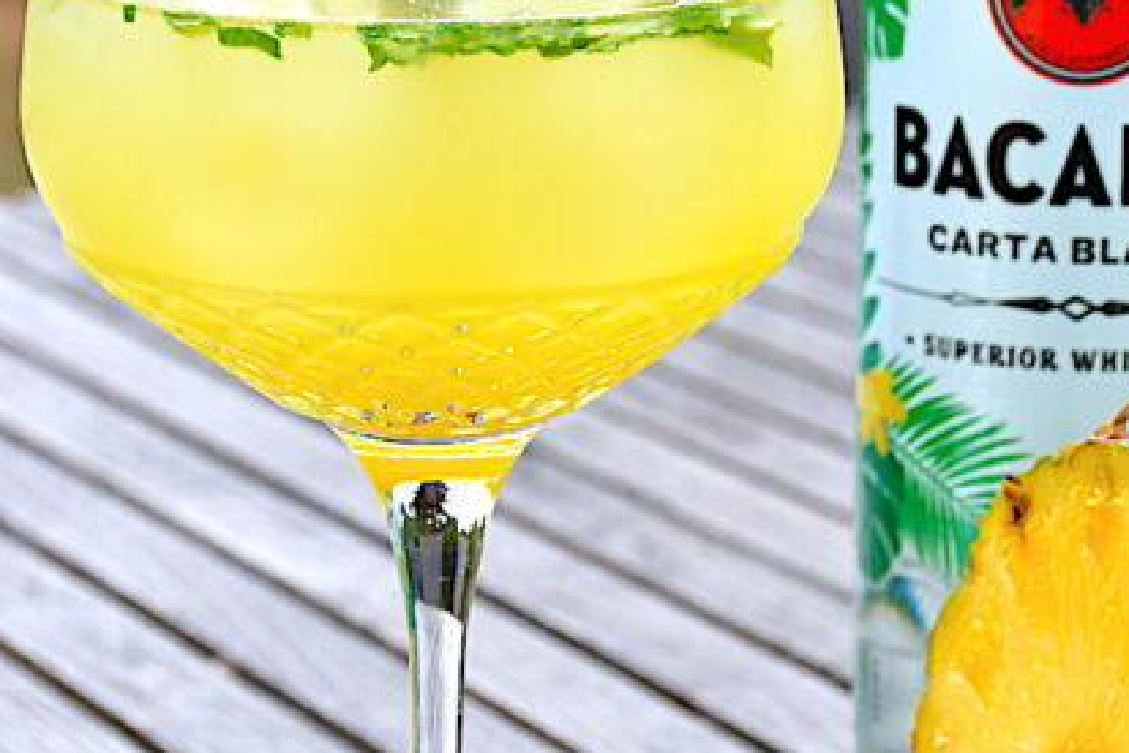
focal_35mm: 146
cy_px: 106
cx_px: 709
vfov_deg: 9.4
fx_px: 4578
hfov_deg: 14.0
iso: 400
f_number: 8
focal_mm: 56
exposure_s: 1/125
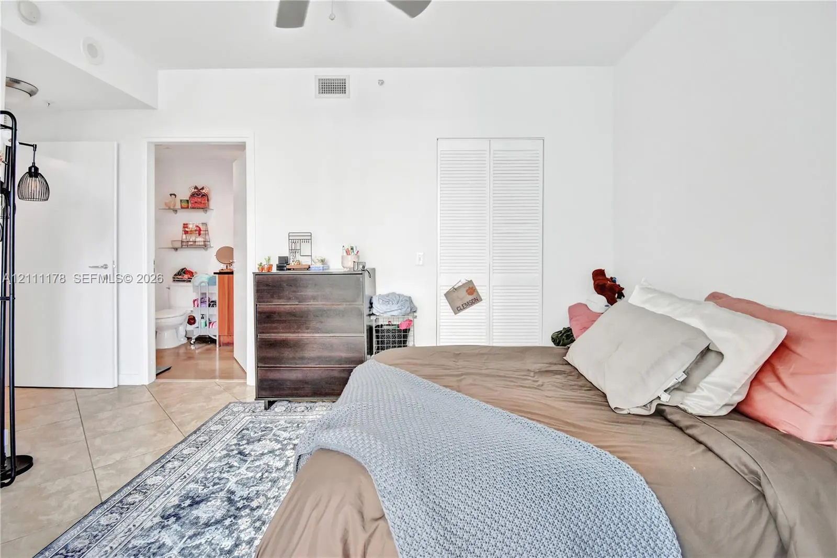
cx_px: 418
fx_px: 349
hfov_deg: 100.4
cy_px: 279
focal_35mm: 15
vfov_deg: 77.3
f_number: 4.5
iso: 1600
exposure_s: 1/320
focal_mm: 10
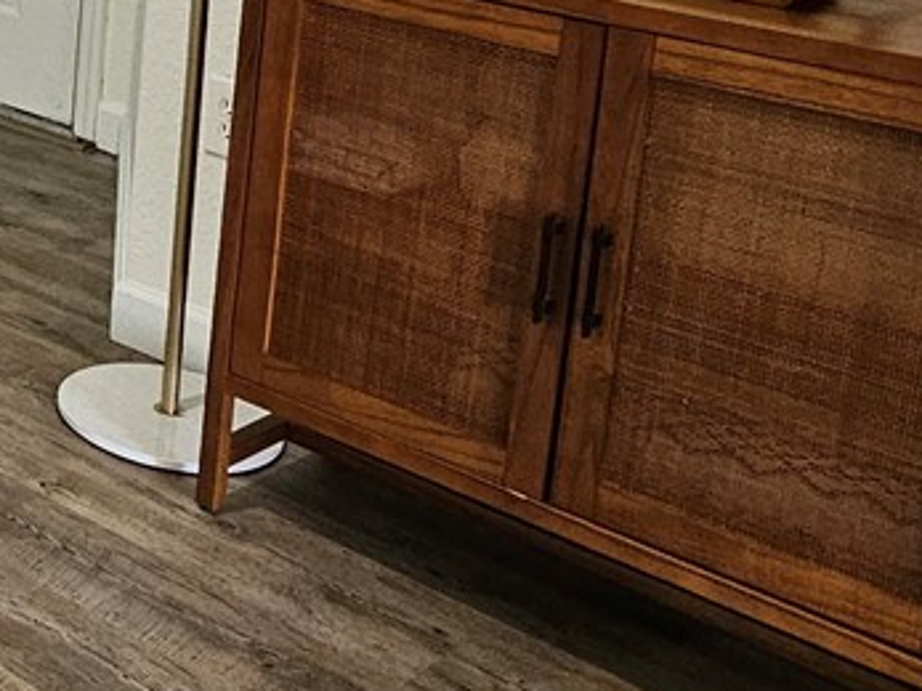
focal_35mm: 60
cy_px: -101
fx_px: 1598
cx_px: -529
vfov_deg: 22.7
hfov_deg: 23.9
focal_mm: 2.2
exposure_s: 1/40
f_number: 2.2
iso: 320
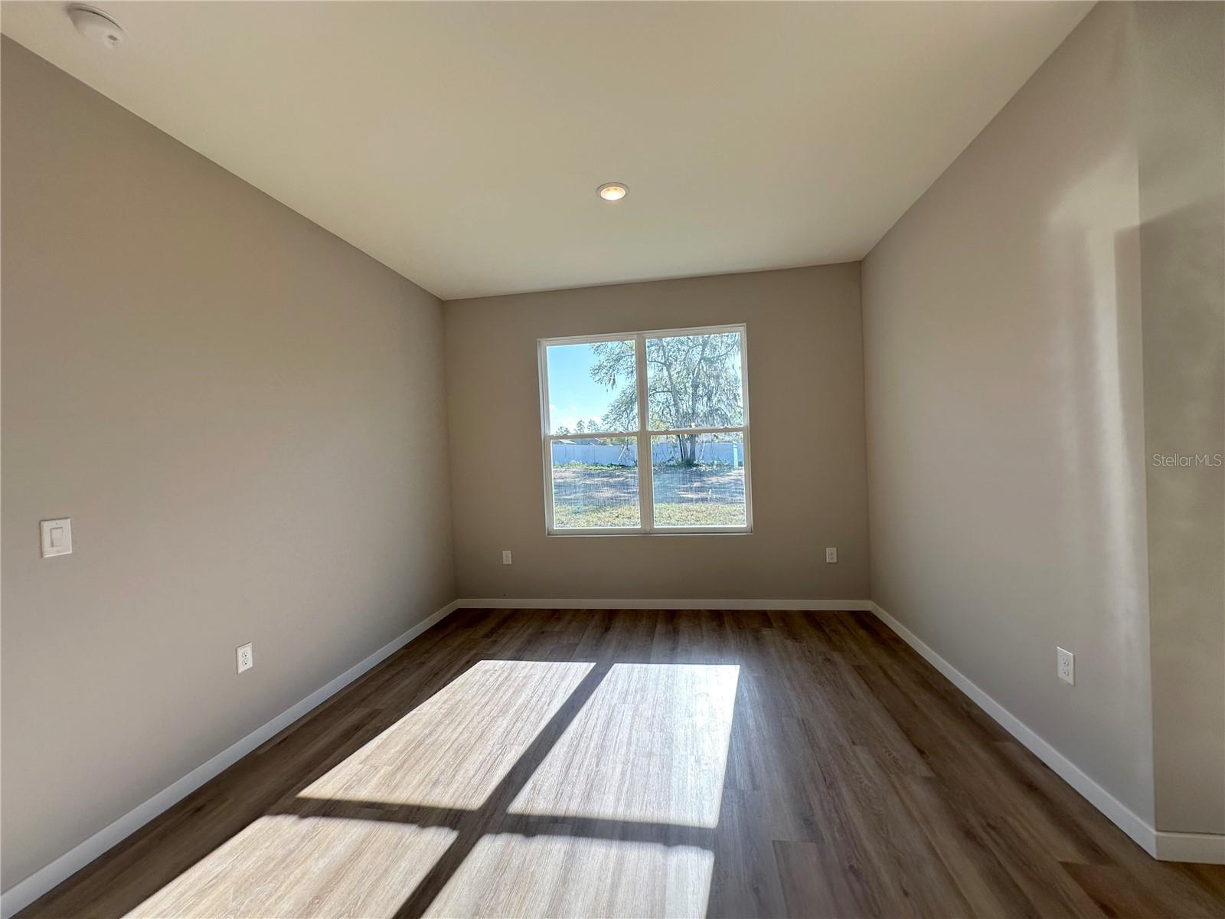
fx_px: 495
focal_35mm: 14
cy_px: 460
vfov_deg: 85.7
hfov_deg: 102.1
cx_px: 612
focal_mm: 2.22
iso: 40
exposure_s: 1/294
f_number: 2.2
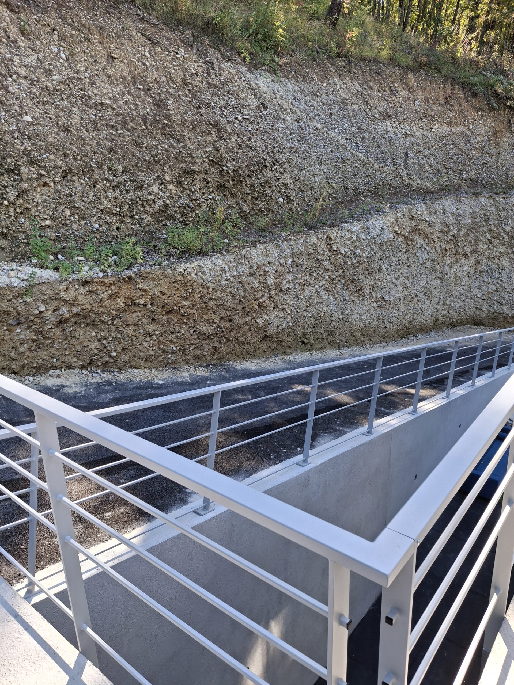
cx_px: 257
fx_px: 495
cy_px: 342
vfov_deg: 69.4
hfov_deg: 54.9
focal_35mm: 25
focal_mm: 4.69
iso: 32
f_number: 1.8
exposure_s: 1/235
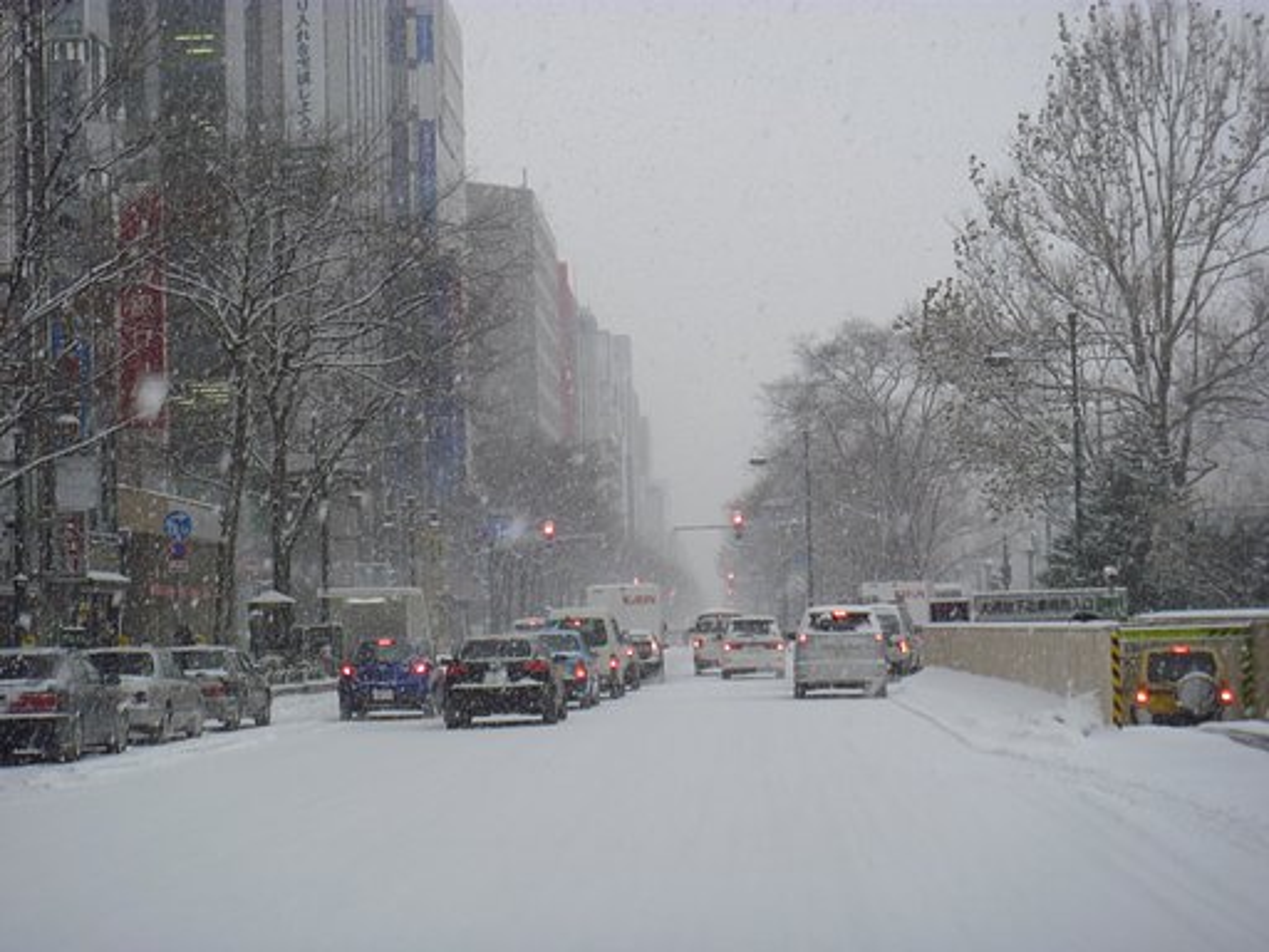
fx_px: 3226
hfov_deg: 22.3
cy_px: 476
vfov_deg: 16.8
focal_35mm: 88
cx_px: 634
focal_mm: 15.6
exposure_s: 1/160
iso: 160
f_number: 5.4
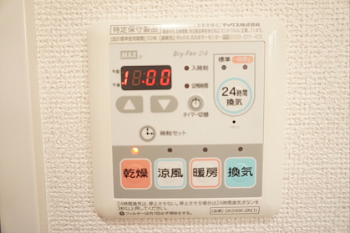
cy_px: 116
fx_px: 233
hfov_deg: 73.8
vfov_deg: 53.1
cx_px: 175
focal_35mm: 24
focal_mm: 16
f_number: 3.5
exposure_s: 1/160
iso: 3200
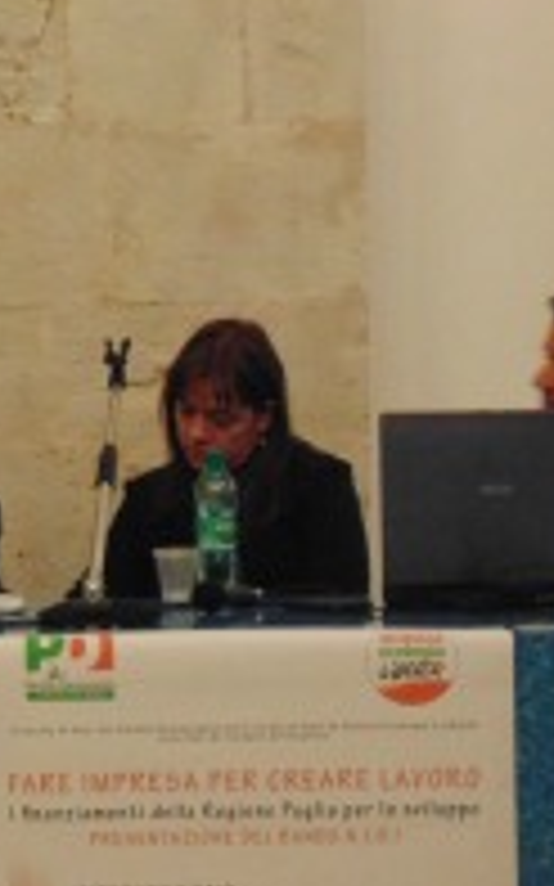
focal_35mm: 212
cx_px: -243
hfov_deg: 6.1
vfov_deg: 9.9
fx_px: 5125
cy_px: 322
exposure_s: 1/20
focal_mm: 14.1
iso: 400
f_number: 4.3
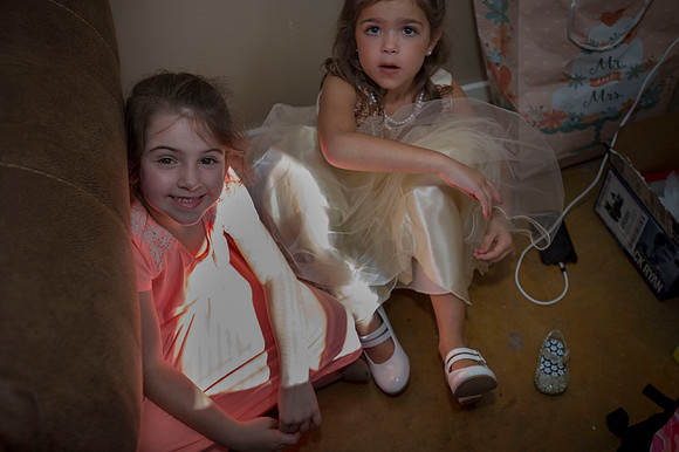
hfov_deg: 54.5
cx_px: 340
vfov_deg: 37.8
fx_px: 660
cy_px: 226
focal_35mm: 35
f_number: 3.5
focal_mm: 35
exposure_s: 1/640
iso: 1250
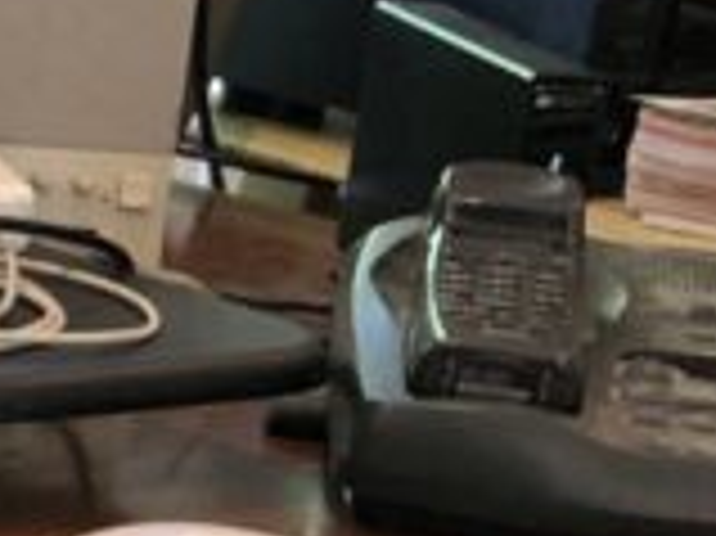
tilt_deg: -18.7
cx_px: -1373
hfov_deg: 9.1
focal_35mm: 180
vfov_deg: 8.1
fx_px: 3720
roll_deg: -1.5
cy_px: 725
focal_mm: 3.99
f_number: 1.8
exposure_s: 1/17
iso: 40
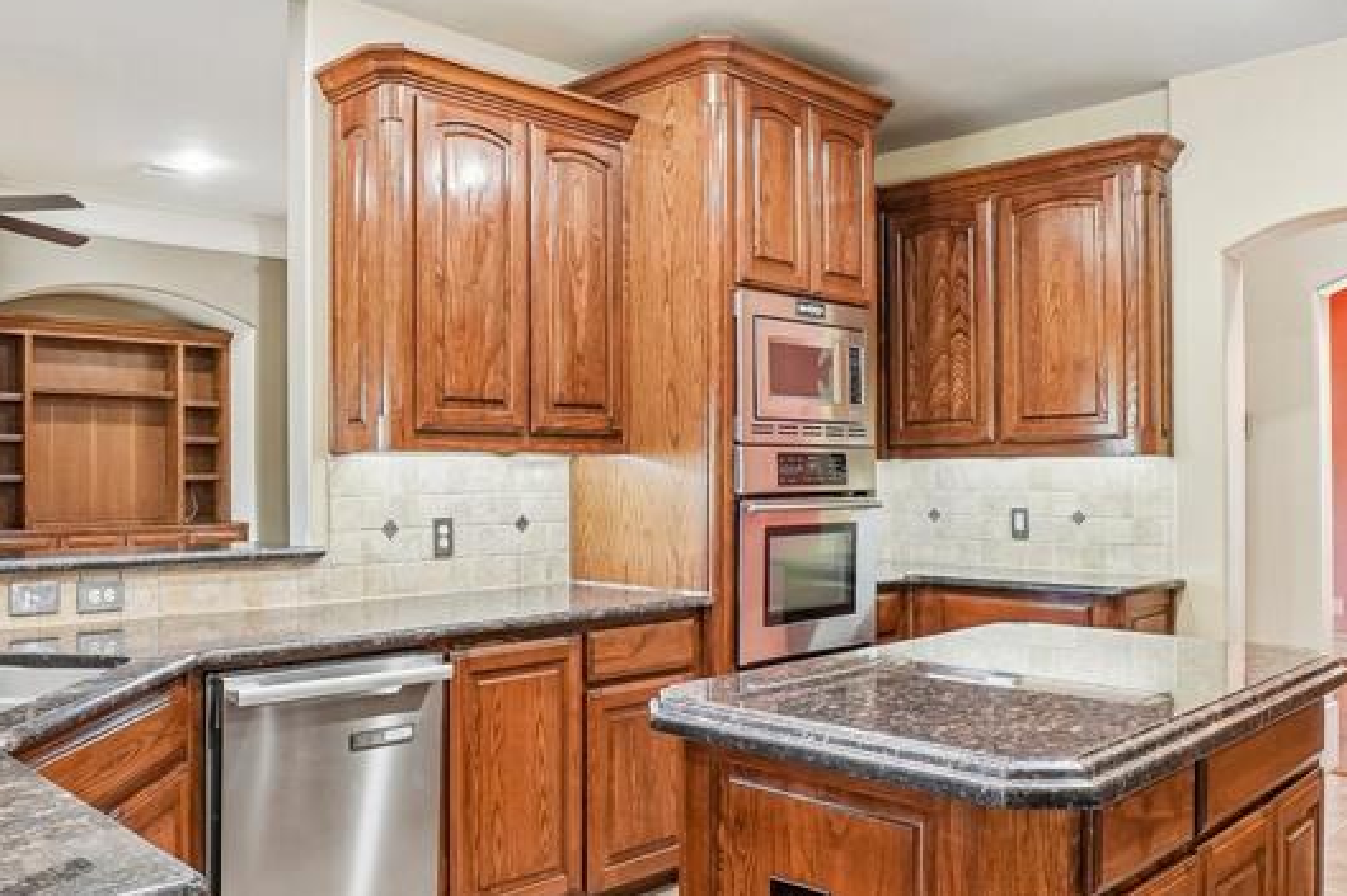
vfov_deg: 44.9
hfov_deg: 63.3
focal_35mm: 29
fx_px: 1085
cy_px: 477
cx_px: 564
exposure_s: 1/6
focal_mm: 10
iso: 400
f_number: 8
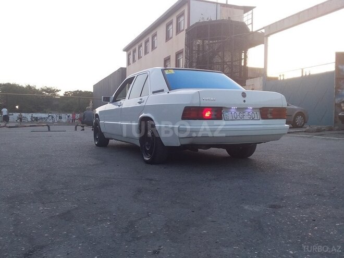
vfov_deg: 45.4
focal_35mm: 31
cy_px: 129
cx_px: 172
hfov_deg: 58.4
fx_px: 308
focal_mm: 3.3
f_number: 2.2
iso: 40
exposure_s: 1/132
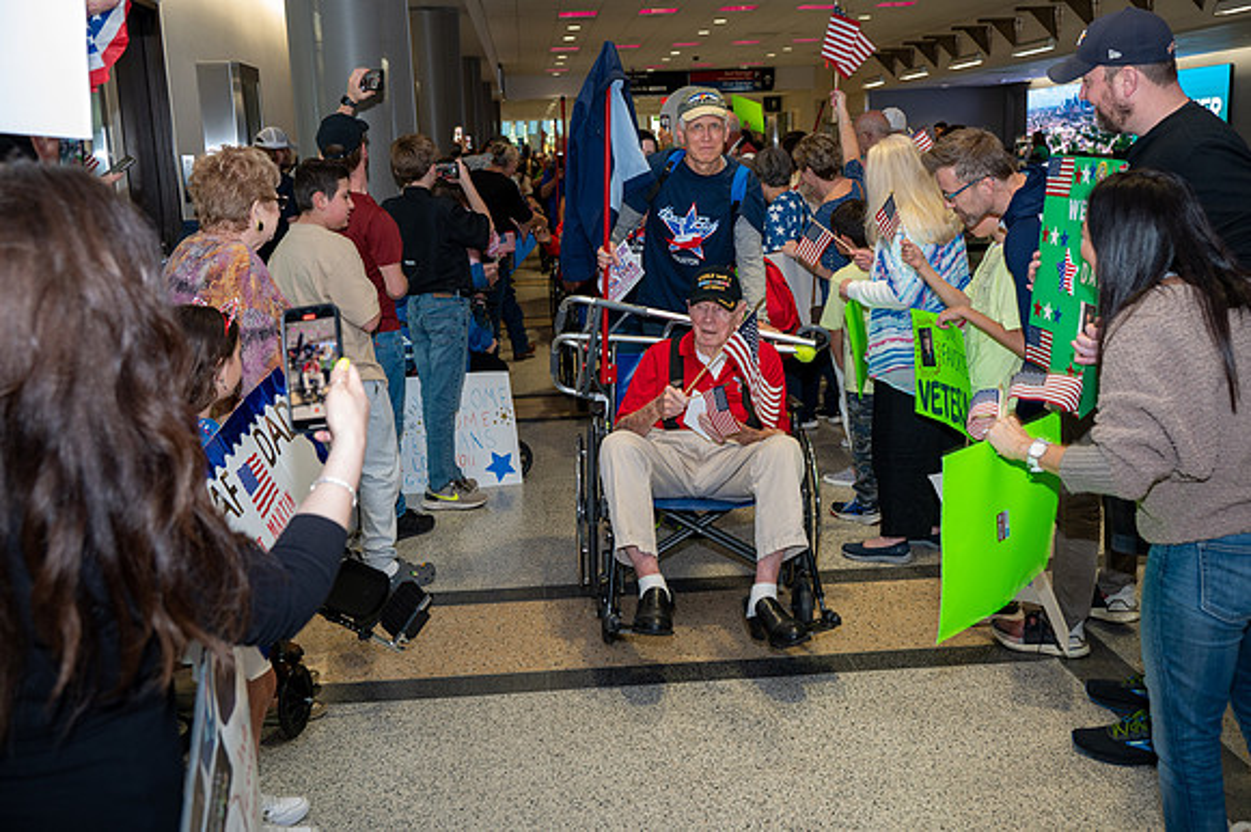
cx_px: 626
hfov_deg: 54.5
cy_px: 416
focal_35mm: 35
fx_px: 1216
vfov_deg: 37.8
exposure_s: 1/40
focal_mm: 35
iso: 800
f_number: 4.8
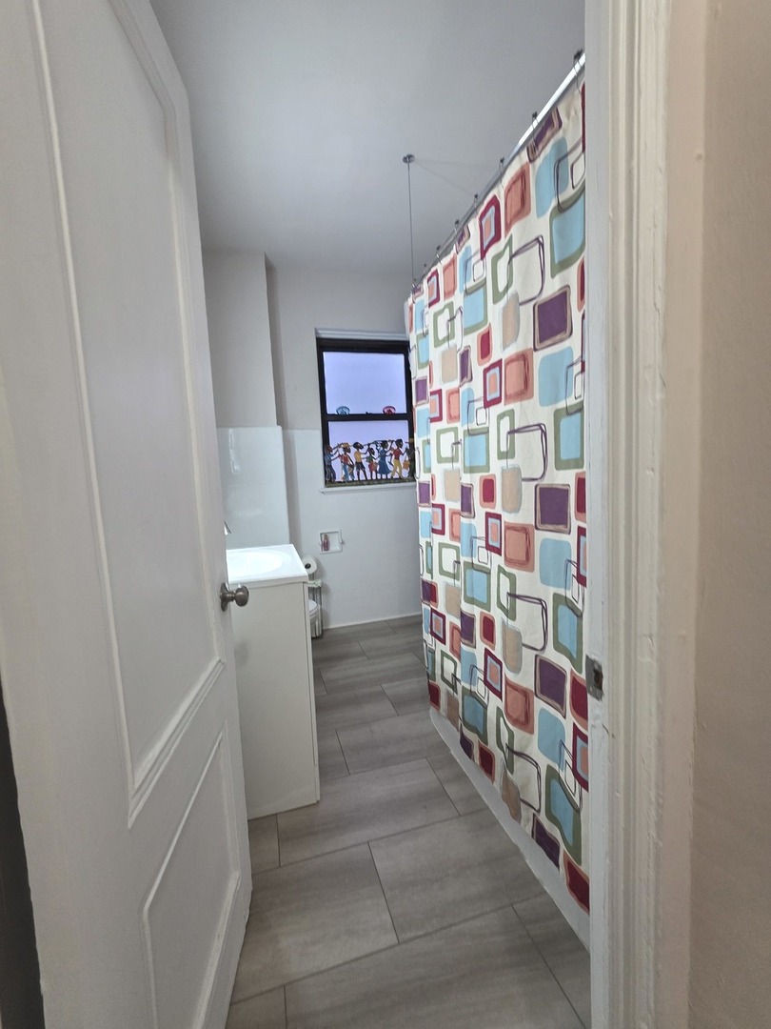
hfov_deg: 89.9
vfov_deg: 106.2
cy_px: 514
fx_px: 386
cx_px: 386
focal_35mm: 13
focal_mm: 2.2
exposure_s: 1/60
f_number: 1.9
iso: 200
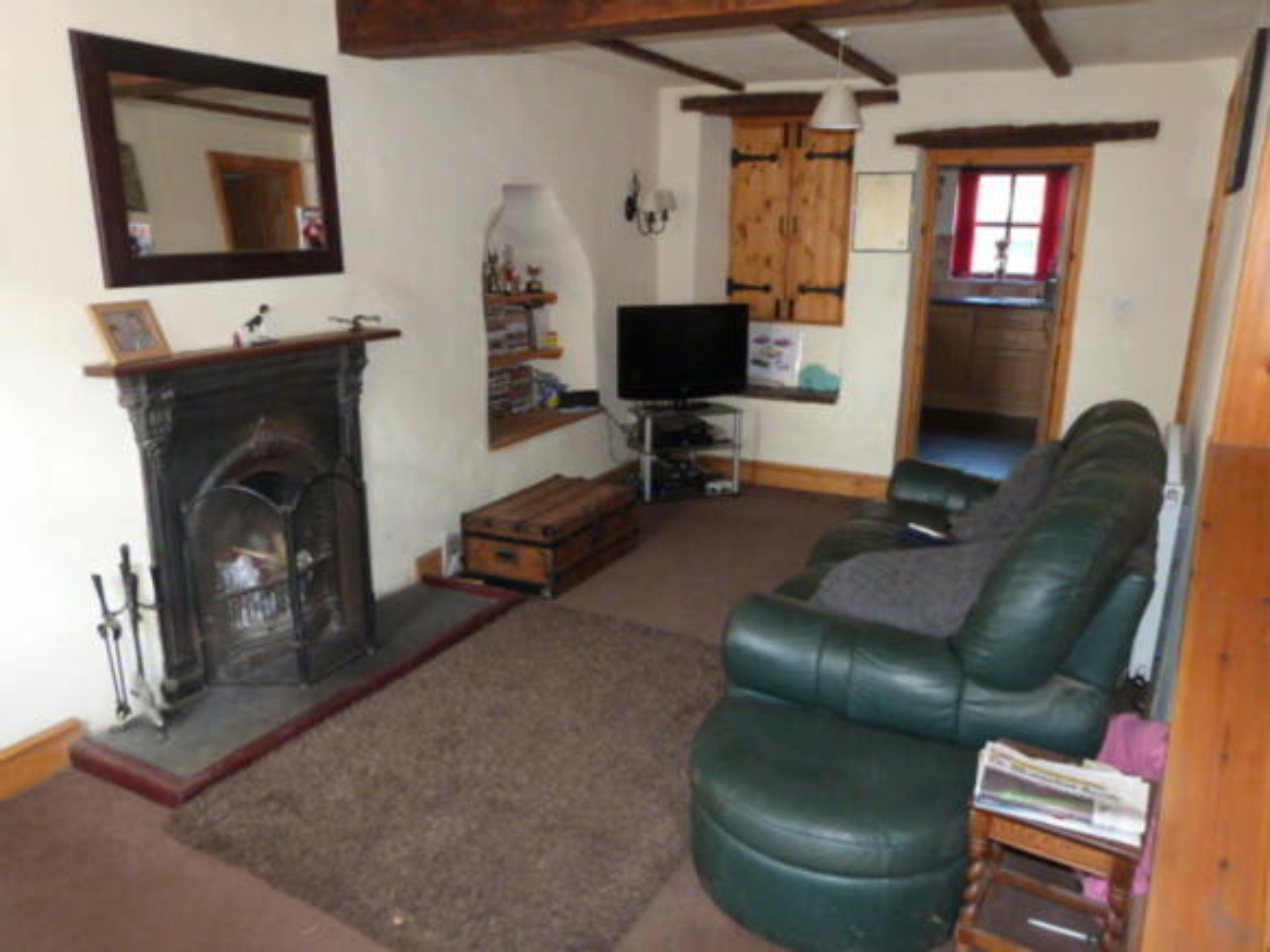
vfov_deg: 54.9
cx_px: 635
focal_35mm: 25
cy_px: 476
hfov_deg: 69.4
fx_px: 917
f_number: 2.8
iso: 400
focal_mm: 4.5
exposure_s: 1/60
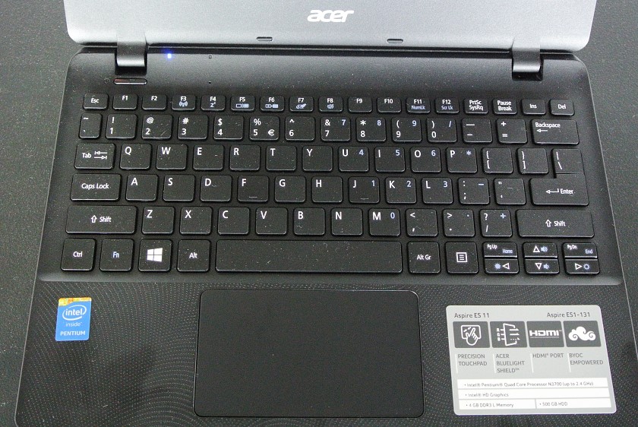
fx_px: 745
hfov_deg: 46.4
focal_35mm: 42
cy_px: 214
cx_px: 319
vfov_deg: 32.0
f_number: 4.2
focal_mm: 15.7
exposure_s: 1/15
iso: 3200
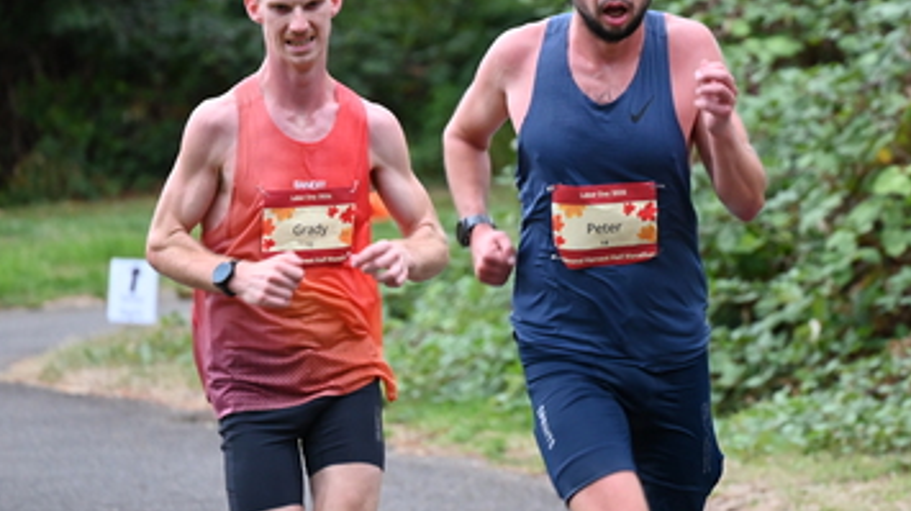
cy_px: 150
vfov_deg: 3.7
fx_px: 7844
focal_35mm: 325
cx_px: 672
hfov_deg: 6.6
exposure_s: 1/250
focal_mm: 200
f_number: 6.3
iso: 2200
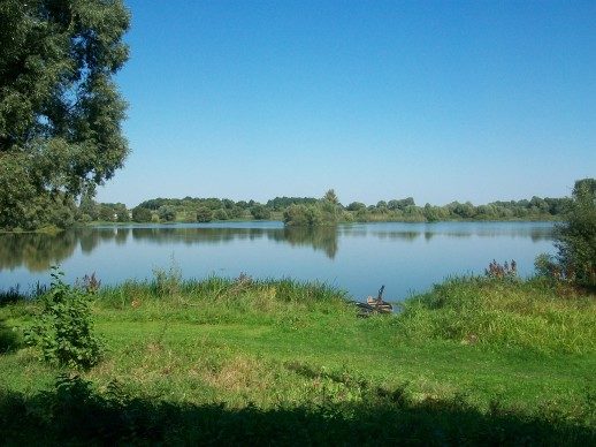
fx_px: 585
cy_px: 224
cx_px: 298
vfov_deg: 41.8
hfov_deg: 54.0
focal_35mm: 34
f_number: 5.5
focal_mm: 5.7
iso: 80
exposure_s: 1/400
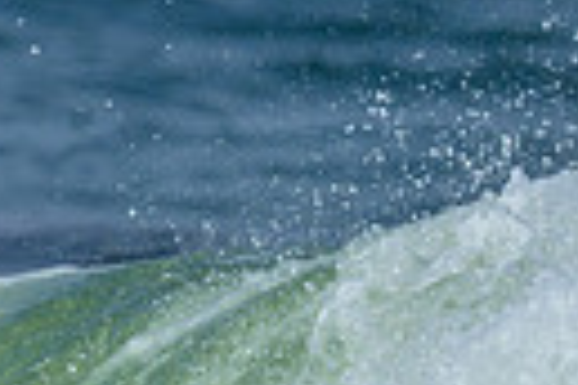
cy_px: 670
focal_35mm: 4958
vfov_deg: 0.3
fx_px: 79597
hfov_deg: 0.4
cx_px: 455
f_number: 6.3
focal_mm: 800
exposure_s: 1/2000
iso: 140
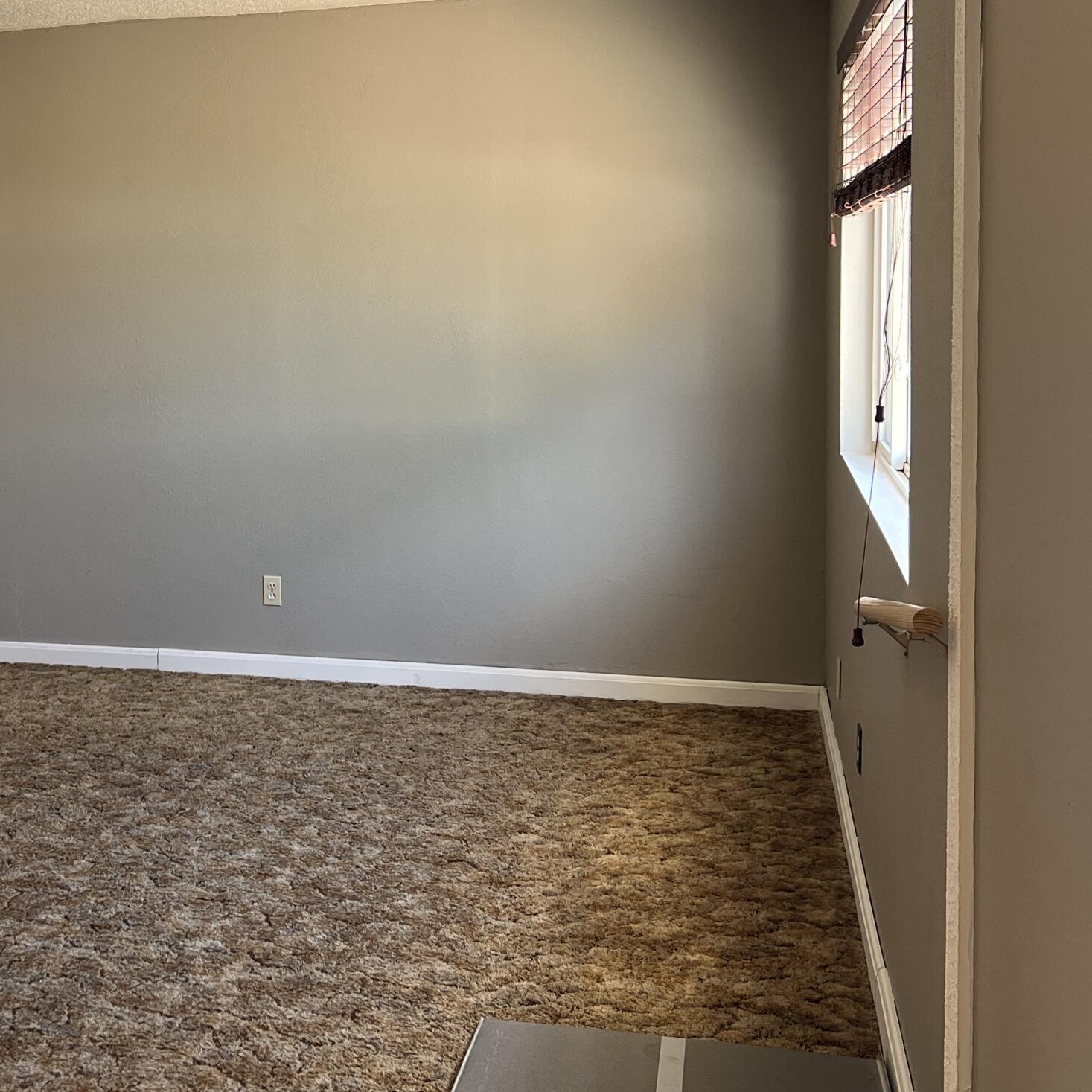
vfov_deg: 35.9
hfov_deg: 34.7
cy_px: 412
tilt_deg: -5.3
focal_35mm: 47
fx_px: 1677
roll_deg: +1.6
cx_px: 182
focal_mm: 5.7
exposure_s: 1/121
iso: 100
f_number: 1.5
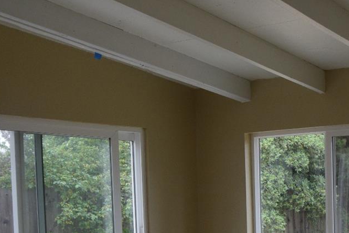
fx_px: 620
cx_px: 309
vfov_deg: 20.5
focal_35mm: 64
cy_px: 240
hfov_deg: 30.2
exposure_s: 1/160
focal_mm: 18
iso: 400
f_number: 6.3
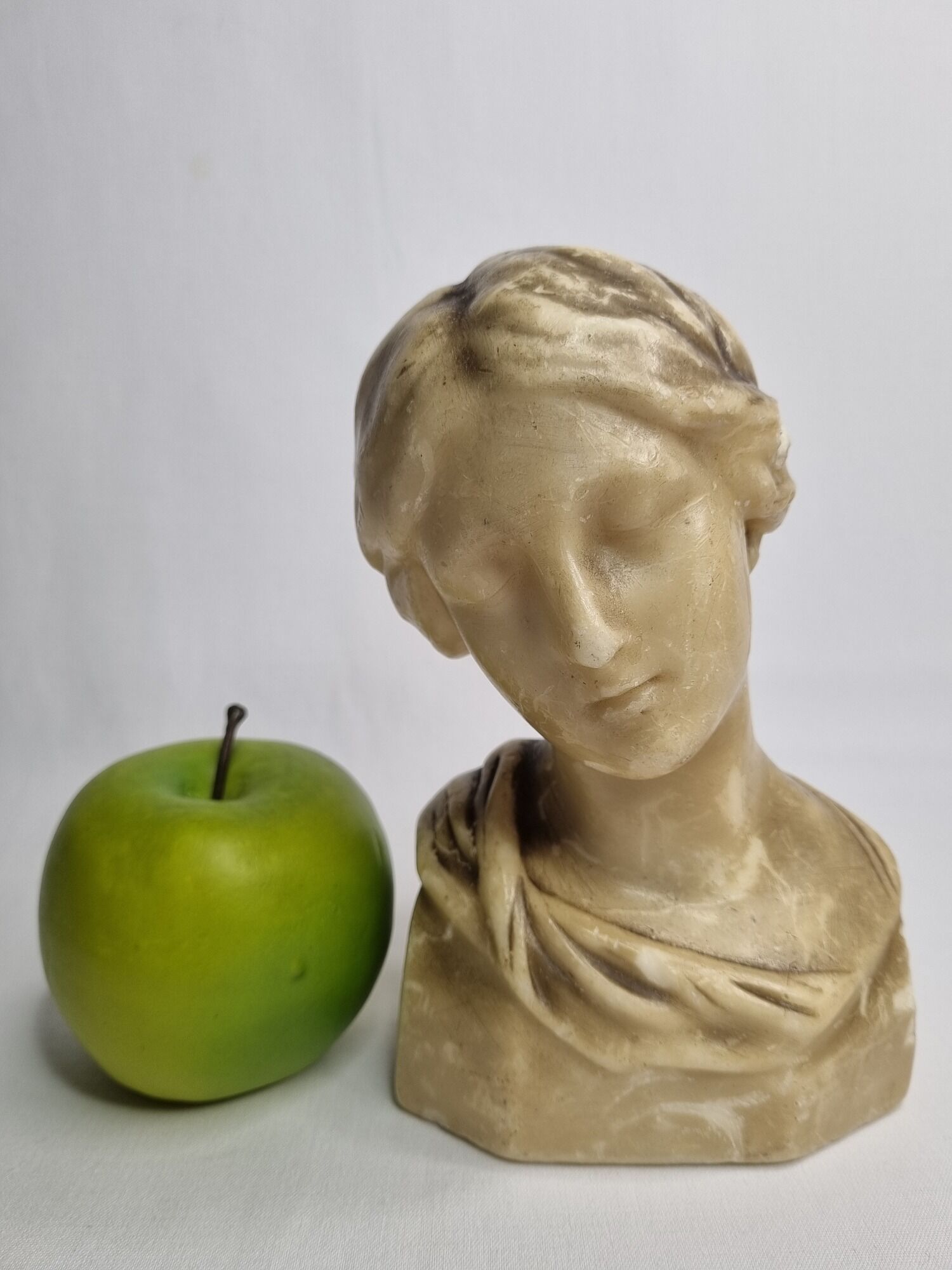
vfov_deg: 67.3
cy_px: 635
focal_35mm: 26
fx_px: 953
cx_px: 476
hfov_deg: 53.1
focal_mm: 5.4
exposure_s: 1/196
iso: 50
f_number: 1.8
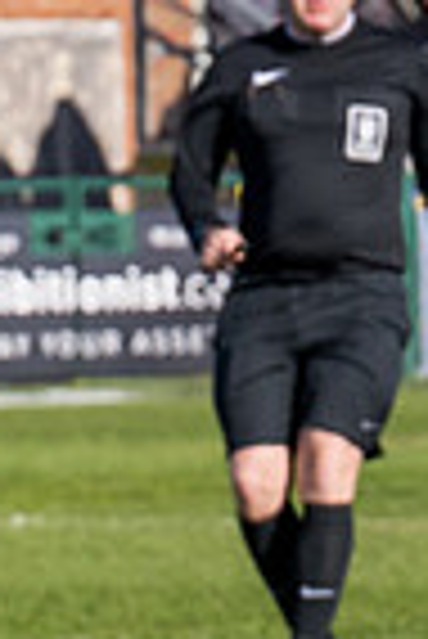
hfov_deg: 1.8
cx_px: 1474
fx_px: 13484
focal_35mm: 758
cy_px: 372
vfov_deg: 2.7
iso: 100
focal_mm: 70
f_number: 4
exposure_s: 1/2000
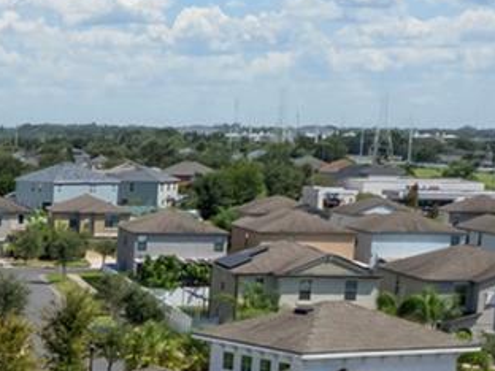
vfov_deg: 11.6
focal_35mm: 123
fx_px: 1759
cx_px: -289
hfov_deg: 14.7
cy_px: 521
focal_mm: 12.29
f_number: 2.8
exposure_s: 1/4000
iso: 100
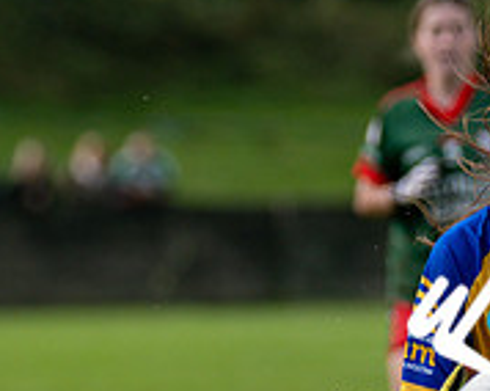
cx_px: 504
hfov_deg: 2.3
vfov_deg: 1.9
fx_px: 11980
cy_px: 380
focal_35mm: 827
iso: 250
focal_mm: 180
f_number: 2.8
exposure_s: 1/2500
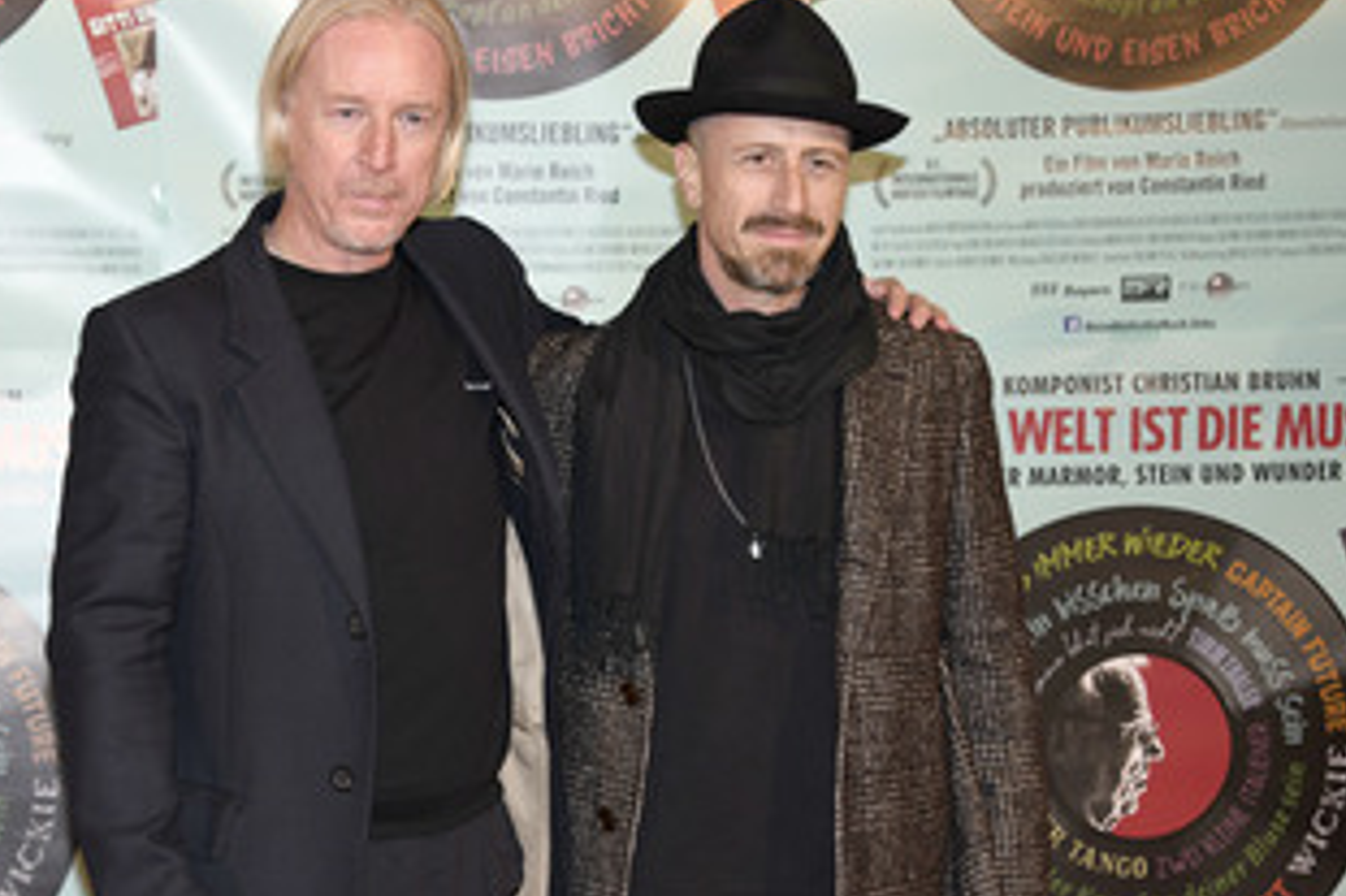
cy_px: 554
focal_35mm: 90
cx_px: 461
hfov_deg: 22.5
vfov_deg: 15.2
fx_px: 3363
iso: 500
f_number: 6.3
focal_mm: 62
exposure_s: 1/160
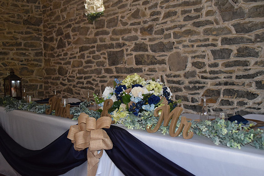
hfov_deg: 43.6
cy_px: 88
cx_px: 132
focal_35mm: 45
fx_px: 330
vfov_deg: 29.9
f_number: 4.5
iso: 2500
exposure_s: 1/60
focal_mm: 30
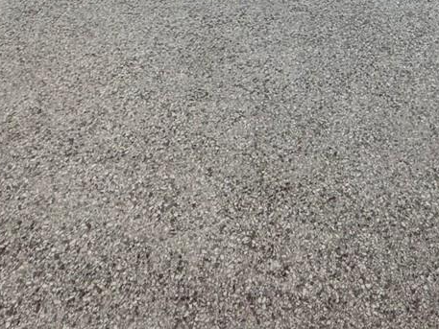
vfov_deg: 22.6
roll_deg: +1.2
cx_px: 343
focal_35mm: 49
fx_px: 622
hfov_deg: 37.7
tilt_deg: -15.3
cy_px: -200
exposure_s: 1/99
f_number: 2.2
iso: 80
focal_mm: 2.22
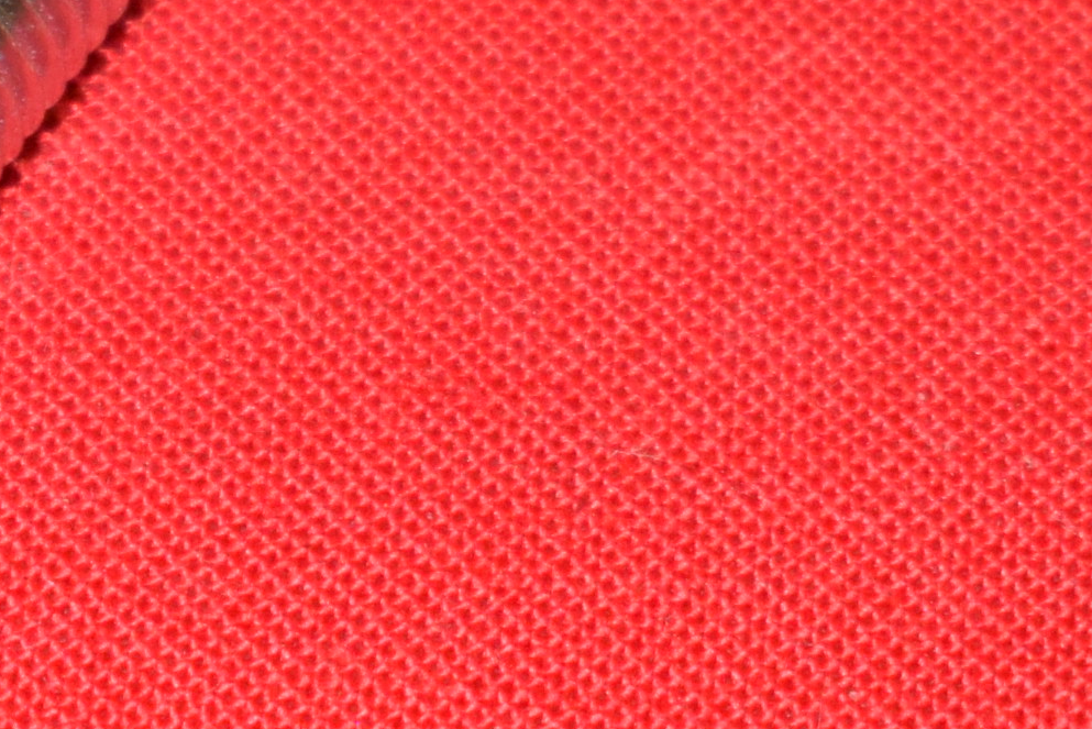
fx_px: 9892
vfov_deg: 4.2
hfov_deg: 6.3
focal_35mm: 326
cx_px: -377
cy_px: 407
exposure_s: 1/200
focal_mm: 48
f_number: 5.3
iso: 1250
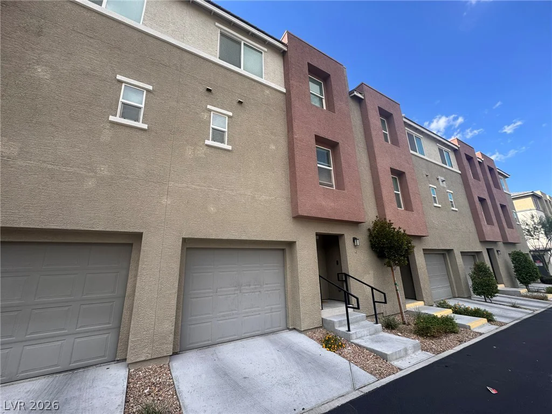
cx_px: 276
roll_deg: +1.5
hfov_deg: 102.1
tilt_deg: +16.4
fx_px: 223
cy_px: 207
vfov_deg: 85.7
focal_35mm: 14
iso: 40
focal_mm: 2.22
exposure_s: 1/605
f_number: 2.2
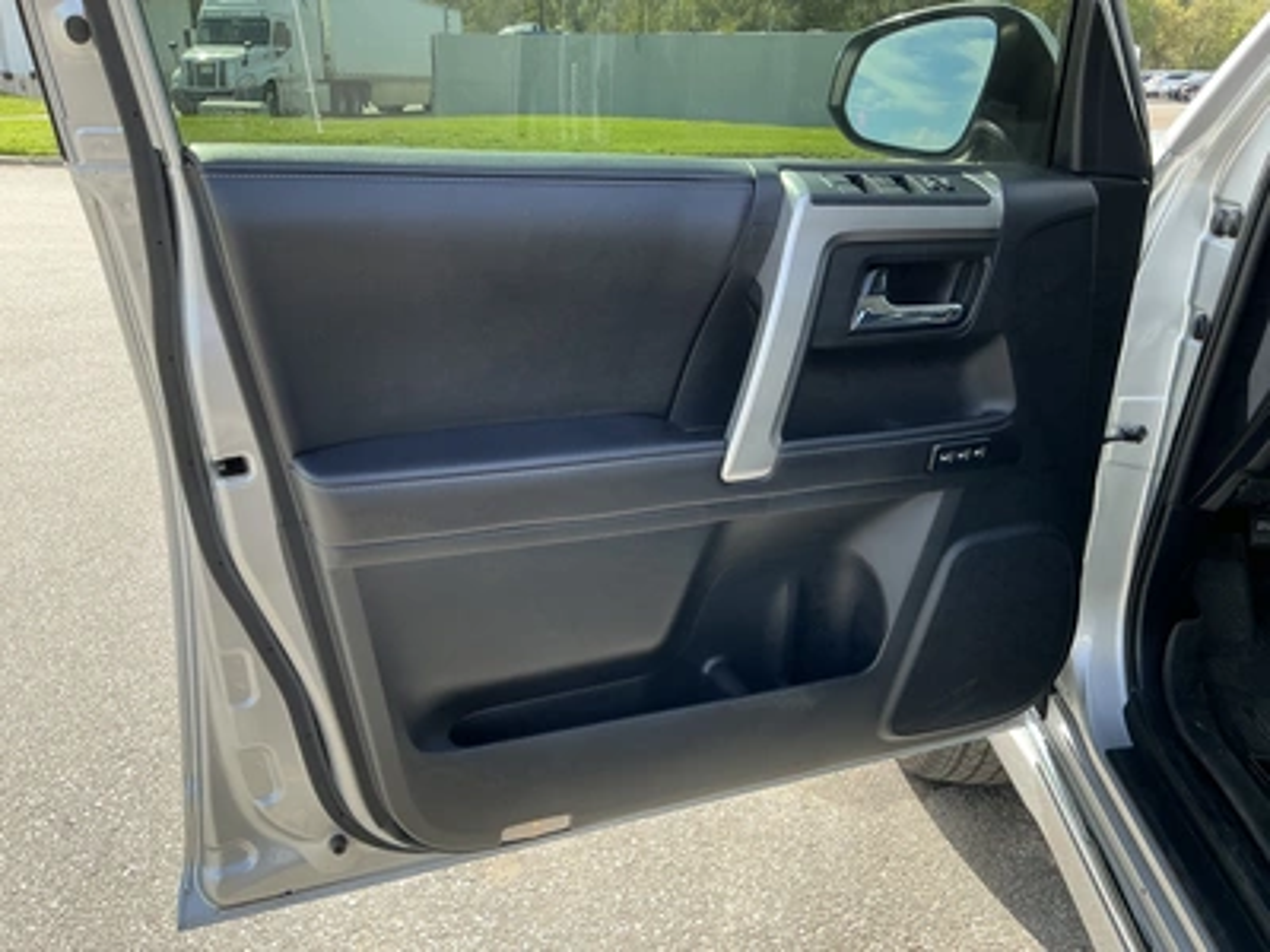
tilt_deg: -21.1
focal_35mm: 28
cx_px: 635
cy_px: 476
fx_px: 1027
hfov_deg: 63.4
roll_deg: -0.3
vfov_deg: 49.7
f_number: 1.8
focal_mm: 3
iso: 25
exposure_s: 1/270
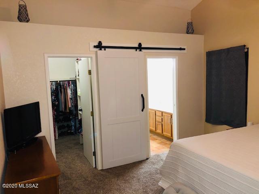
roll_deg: +2.1
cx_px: 130
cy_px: 97
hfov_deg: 63.4
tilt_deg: -7.0
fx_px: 209
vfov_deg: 49.7
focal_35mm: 28
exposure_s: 1/9
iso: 125
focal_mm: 4
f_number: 1.8
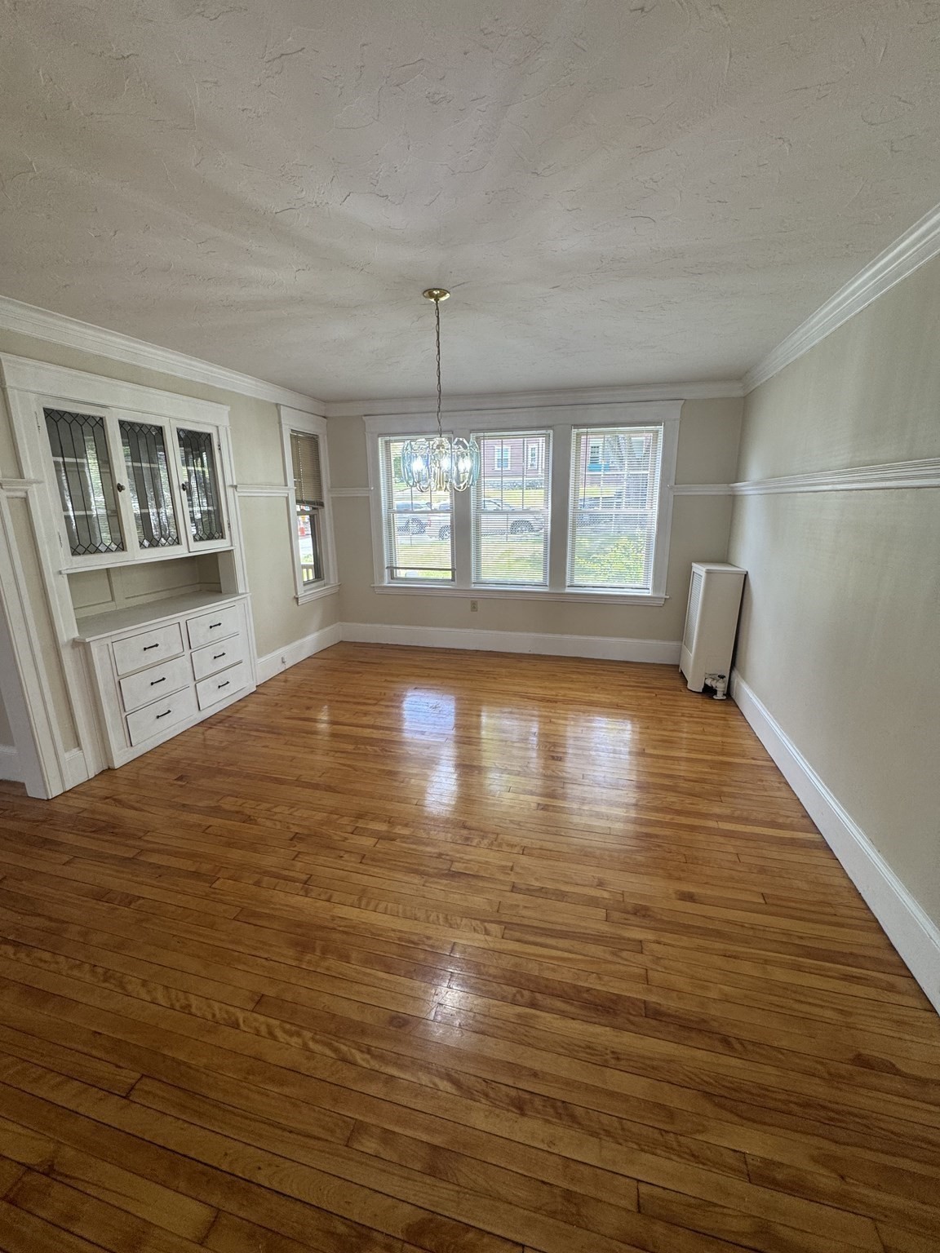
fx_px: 507
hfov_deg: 85.7
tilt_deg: -15.1
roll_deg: +0.8
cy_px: 626
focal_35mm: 14
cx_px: 470
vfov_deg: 102.1
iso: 80
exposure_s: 1/120
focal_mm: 2.22
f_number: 2.2
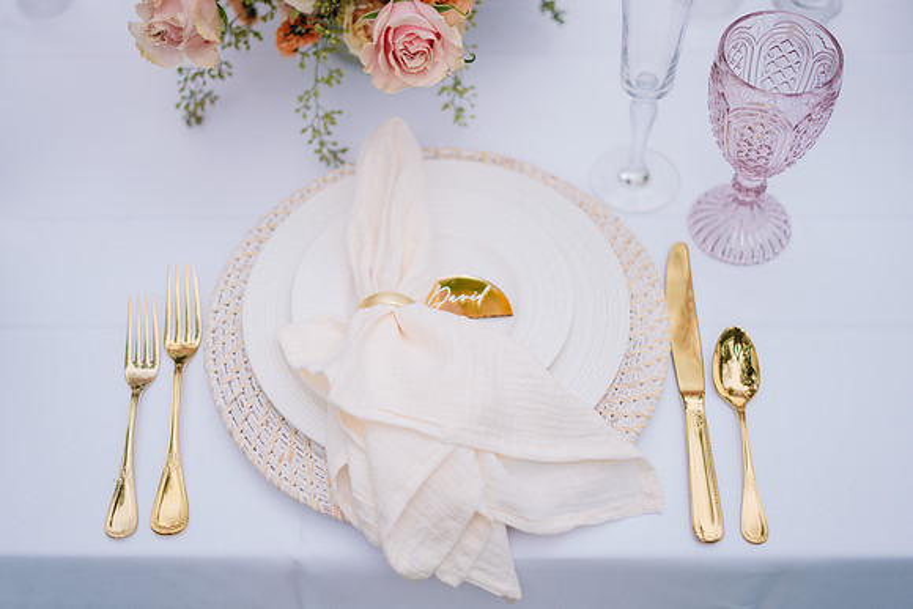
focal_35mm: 50
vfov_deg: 27.0
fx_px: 1268
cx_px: 456
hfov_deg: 39.6
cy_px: 304
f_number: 1.8
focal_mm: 50
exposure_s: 1/200
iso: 50
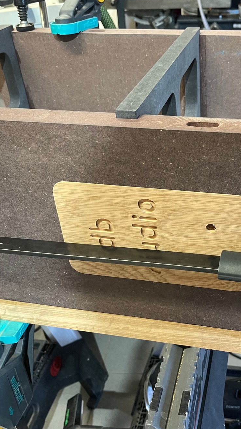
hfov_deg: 31.3
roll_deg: +2.2
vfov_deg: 54.0
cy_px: 215
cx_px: 189
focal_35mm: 37
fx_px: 420
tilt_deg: -34.4
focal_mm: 5.1
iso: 500
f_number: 1.6
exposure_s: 1/50
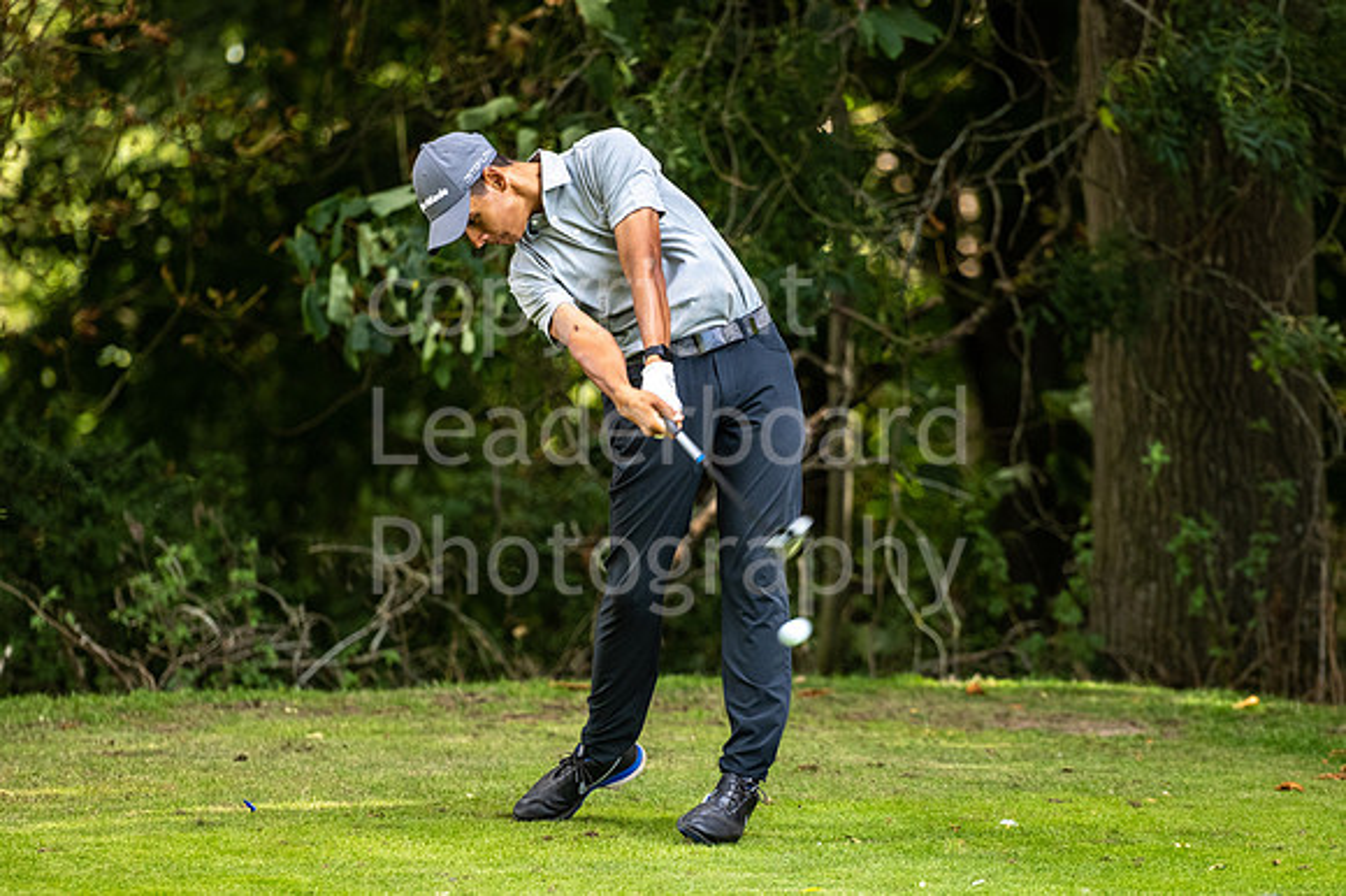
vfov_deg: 4.6
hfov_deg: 6.9
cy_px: 448
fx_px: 11210
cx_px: 673
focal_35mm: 300
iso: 400
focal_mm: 200
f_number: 2.8
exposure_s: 1/1250
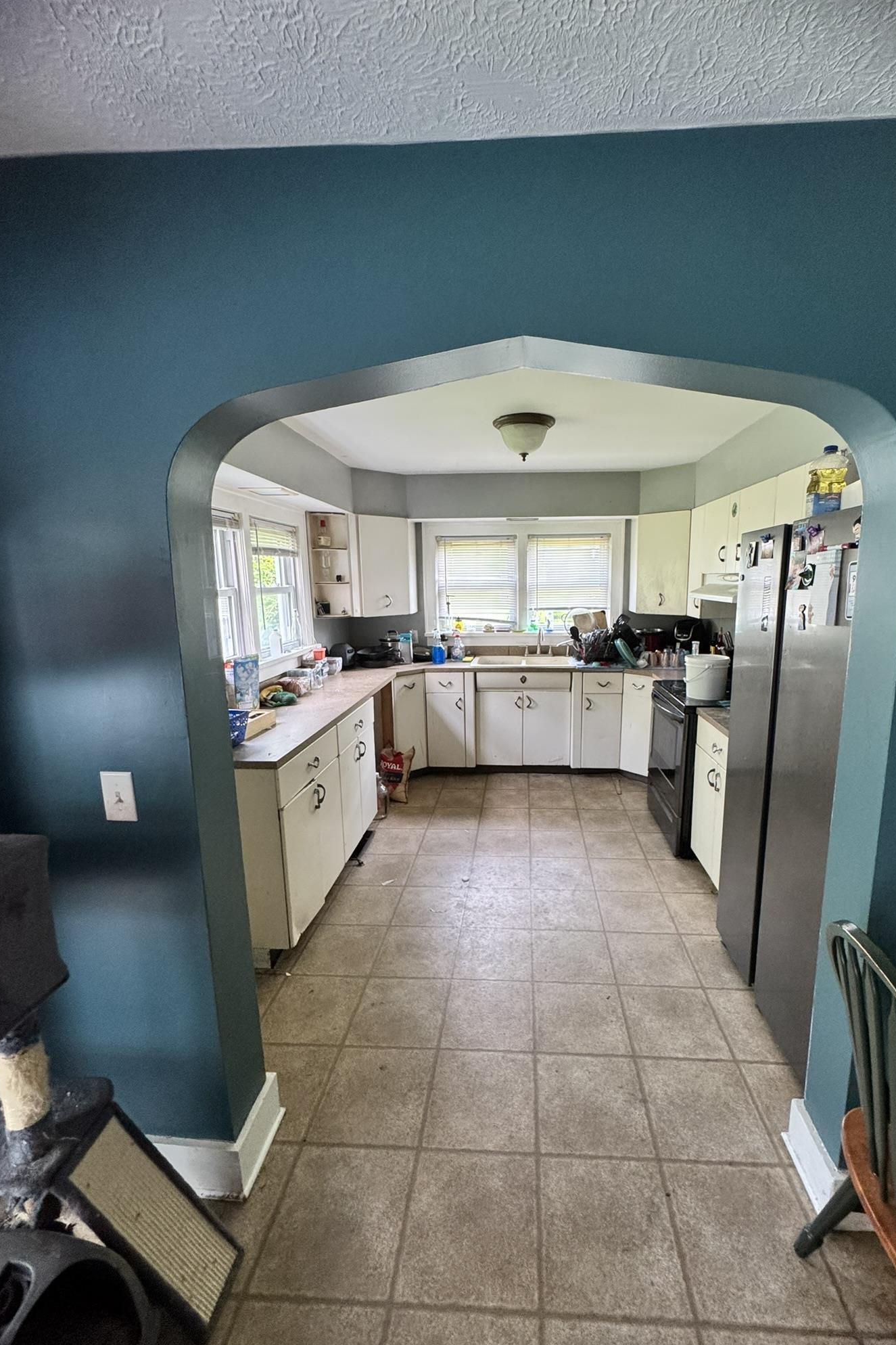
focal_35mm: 15
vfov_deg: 100.4
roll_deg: +0.9
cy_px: 679
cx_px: 492
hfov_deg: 77.1
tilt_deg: -10.0
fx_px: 560
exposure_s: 1/99
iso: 320
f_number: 2.2
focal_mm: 2.22
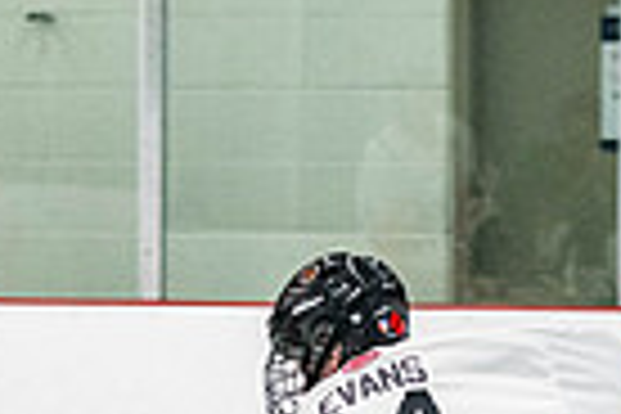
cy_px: 637
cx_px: -276
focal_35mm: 587
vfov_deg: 2.3
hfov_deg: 3.5
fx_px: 10125
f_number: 2.8
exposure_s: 1/640
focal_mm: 86
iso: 1800
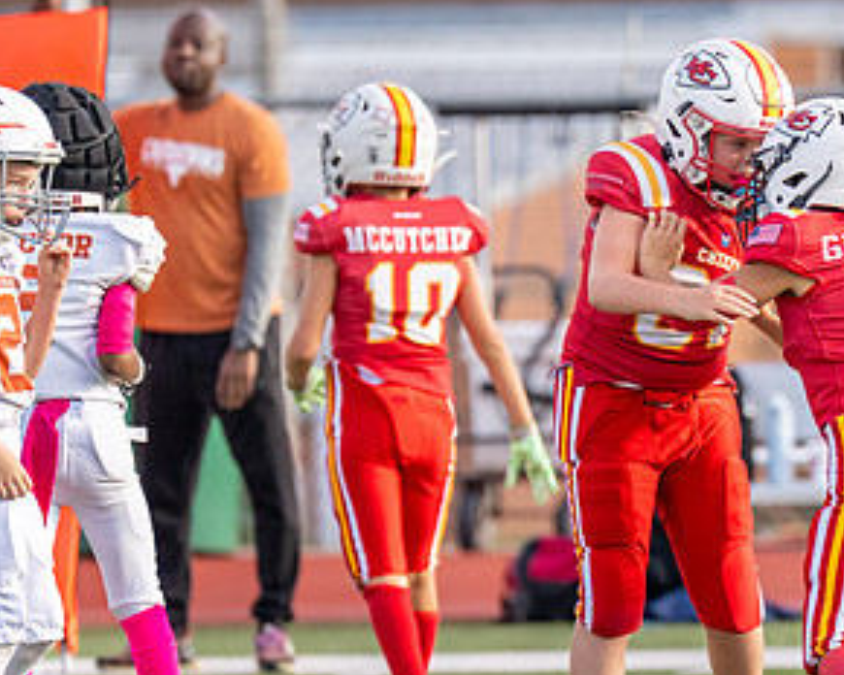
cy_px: 492
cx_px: 769
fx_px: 19234
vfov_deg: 2.0
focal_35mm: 770
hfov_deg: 2.5
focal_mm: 200
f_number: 2.8
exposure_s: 1/2500
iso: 320
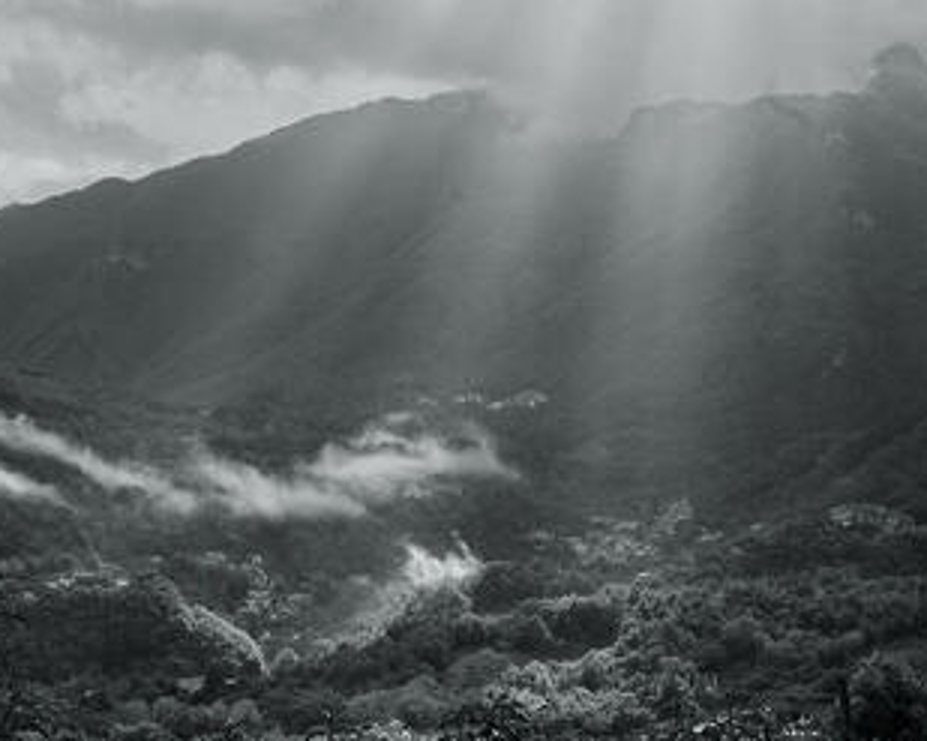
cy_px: 450
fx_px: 2002
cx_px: 618
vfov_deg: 20.9
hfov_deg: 25.9
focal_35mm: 73
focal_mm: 40
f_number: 13
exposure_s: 1/160
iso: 200
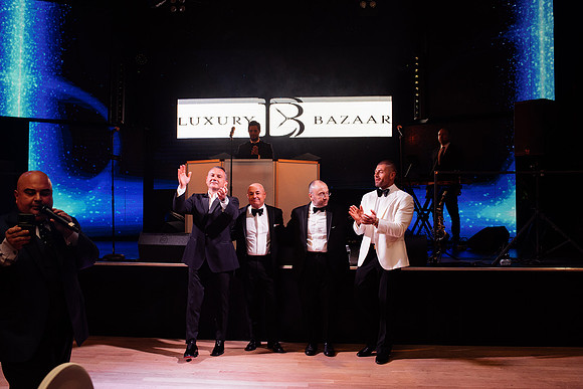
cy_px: 194
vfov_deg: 36.4
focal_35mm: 37
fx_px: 592
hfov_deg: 52.4
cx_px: 292
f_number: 5
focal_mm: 35
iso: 2000
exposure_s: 1/200
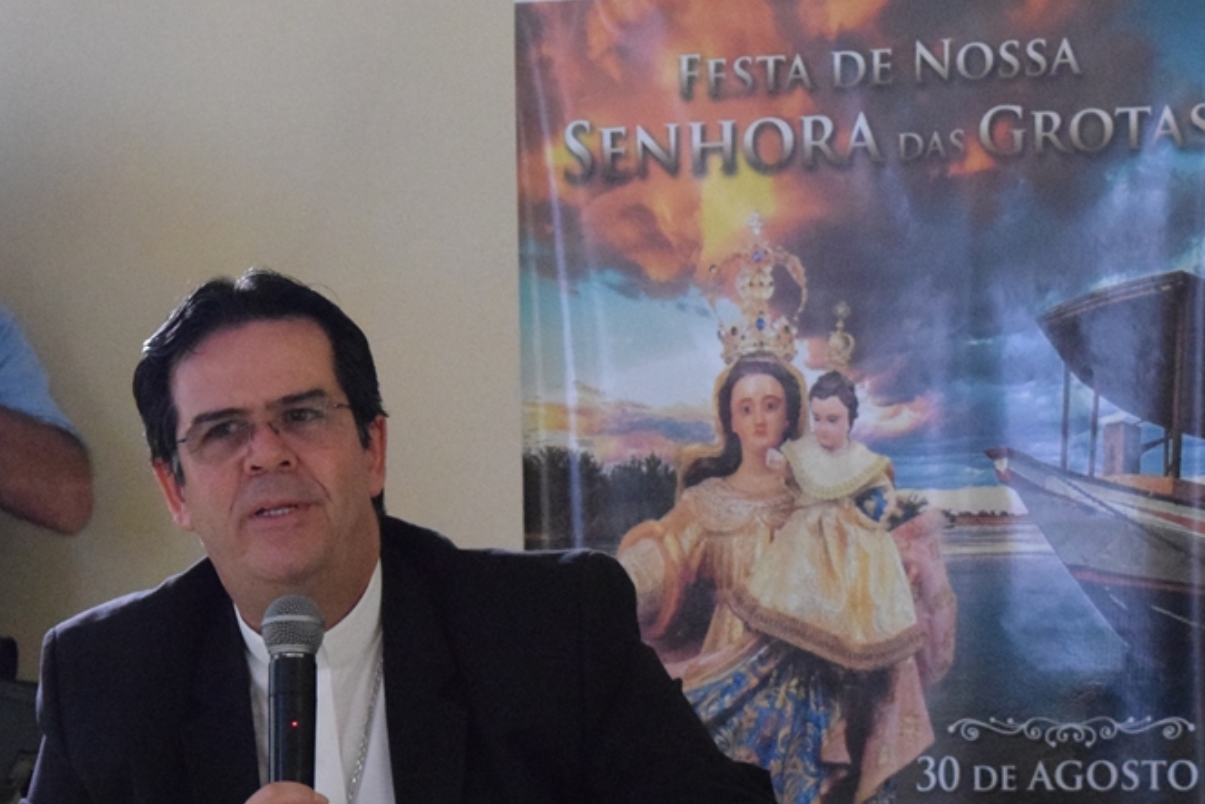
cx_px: 664
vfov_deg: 8.6
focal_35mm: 159
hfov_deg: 12.9
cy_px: 549
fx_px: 5322
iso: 8000
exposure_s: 1/250
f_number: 8
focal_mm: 55
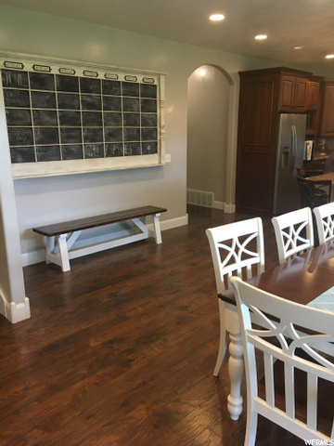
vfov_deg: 61.7
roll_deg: +1.0
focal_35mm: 29
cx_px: 167
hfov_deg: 48.2
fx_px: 373
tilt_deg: -15.3
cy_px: 223
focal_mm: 4.15
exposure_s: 1/30
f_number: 2.2
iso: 160
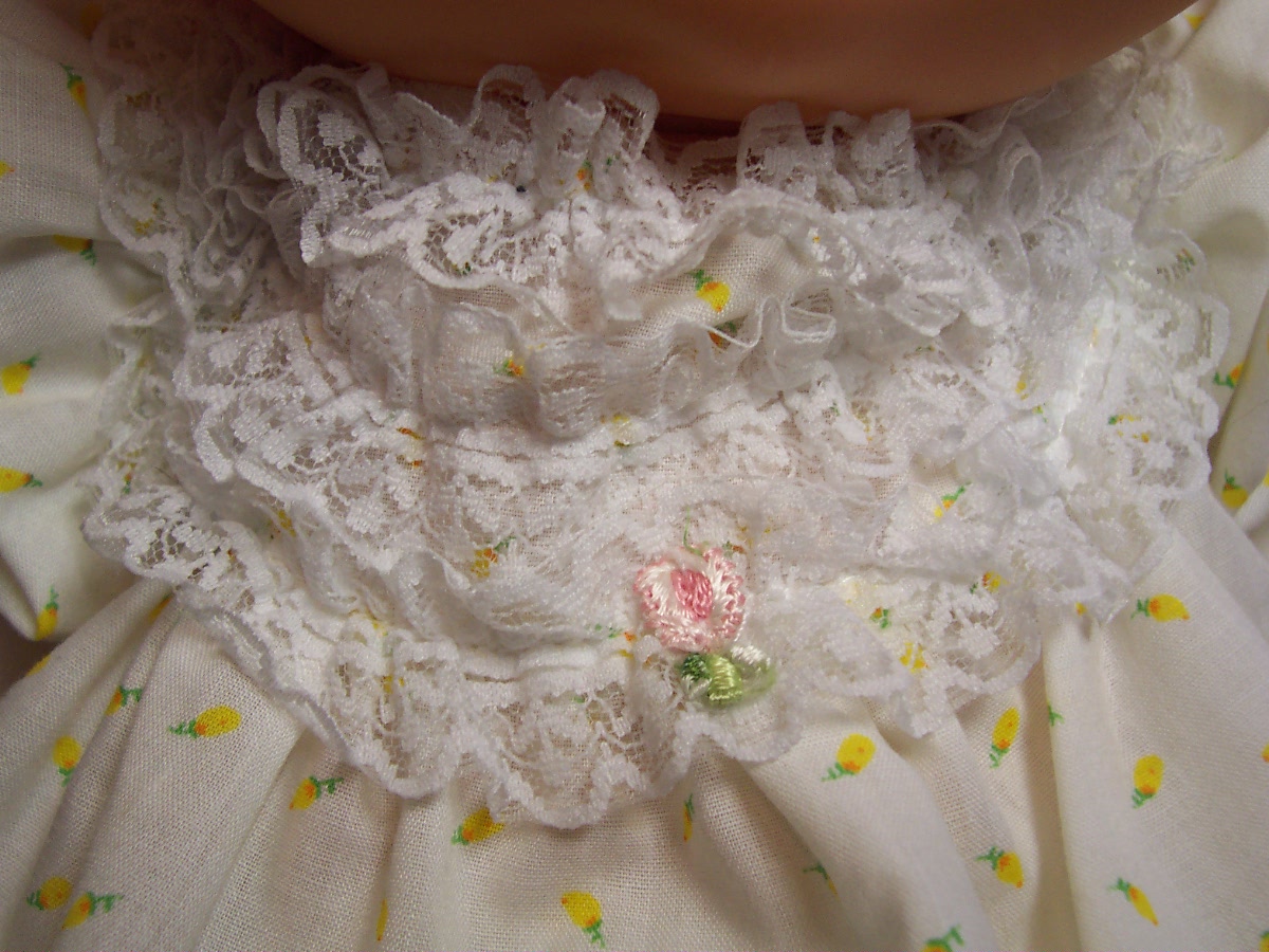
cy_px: 476
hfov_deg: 50.1
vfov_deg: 38.7
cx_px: 634
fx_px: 1356
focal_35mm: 37
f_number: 2.8
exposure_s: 1/90
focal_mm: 5.6
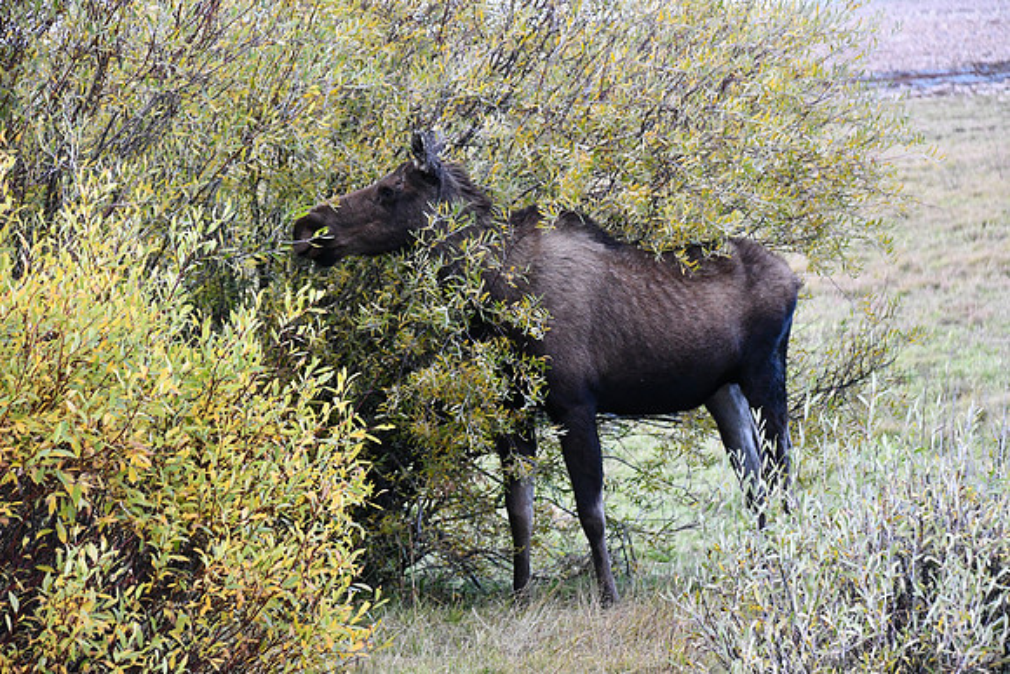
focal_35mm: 142
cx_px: 505
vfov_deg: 9.7
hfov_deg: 14.4
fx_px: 3985
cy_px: 337
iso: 2200
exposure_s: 1/250
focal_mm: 95
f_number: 5.6
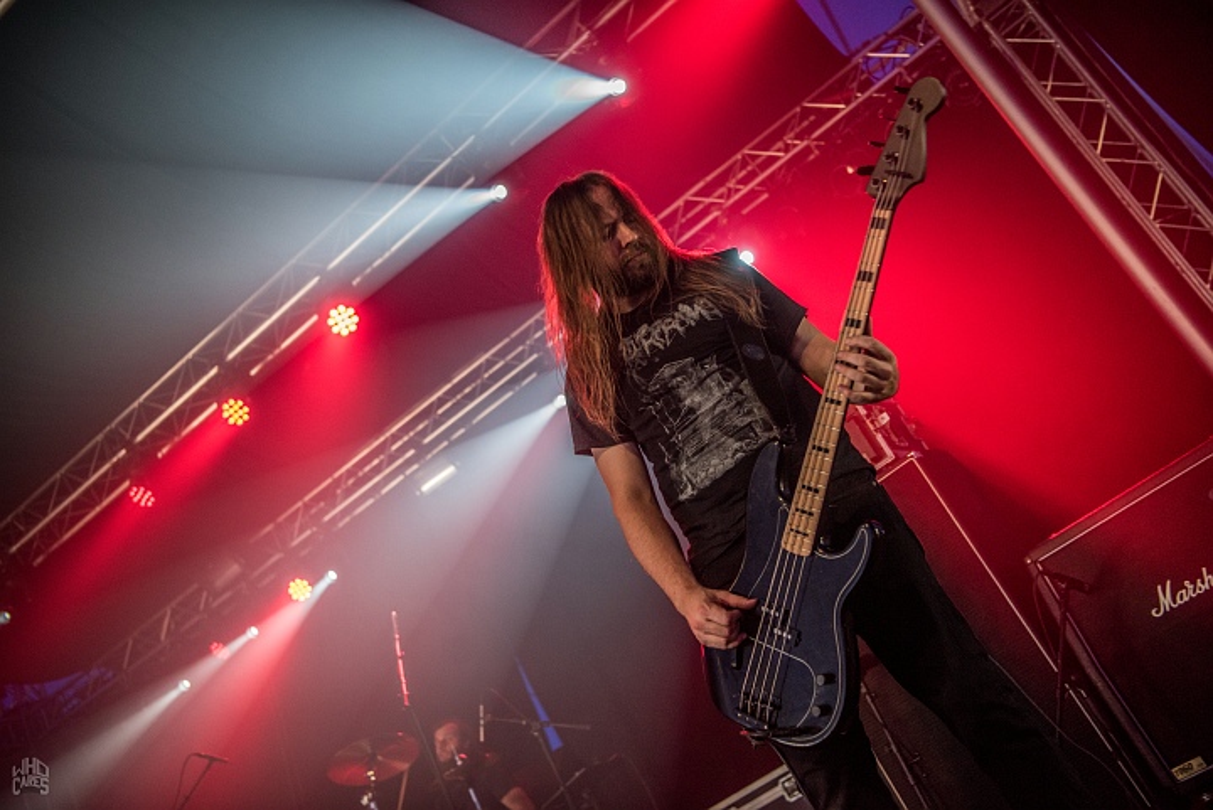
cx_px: 606
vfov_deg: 36.9
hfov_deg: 53.1
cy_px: 405
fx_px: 1214
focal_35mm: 36
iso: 2000
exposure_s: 1/100
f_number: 2.8
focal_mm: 36
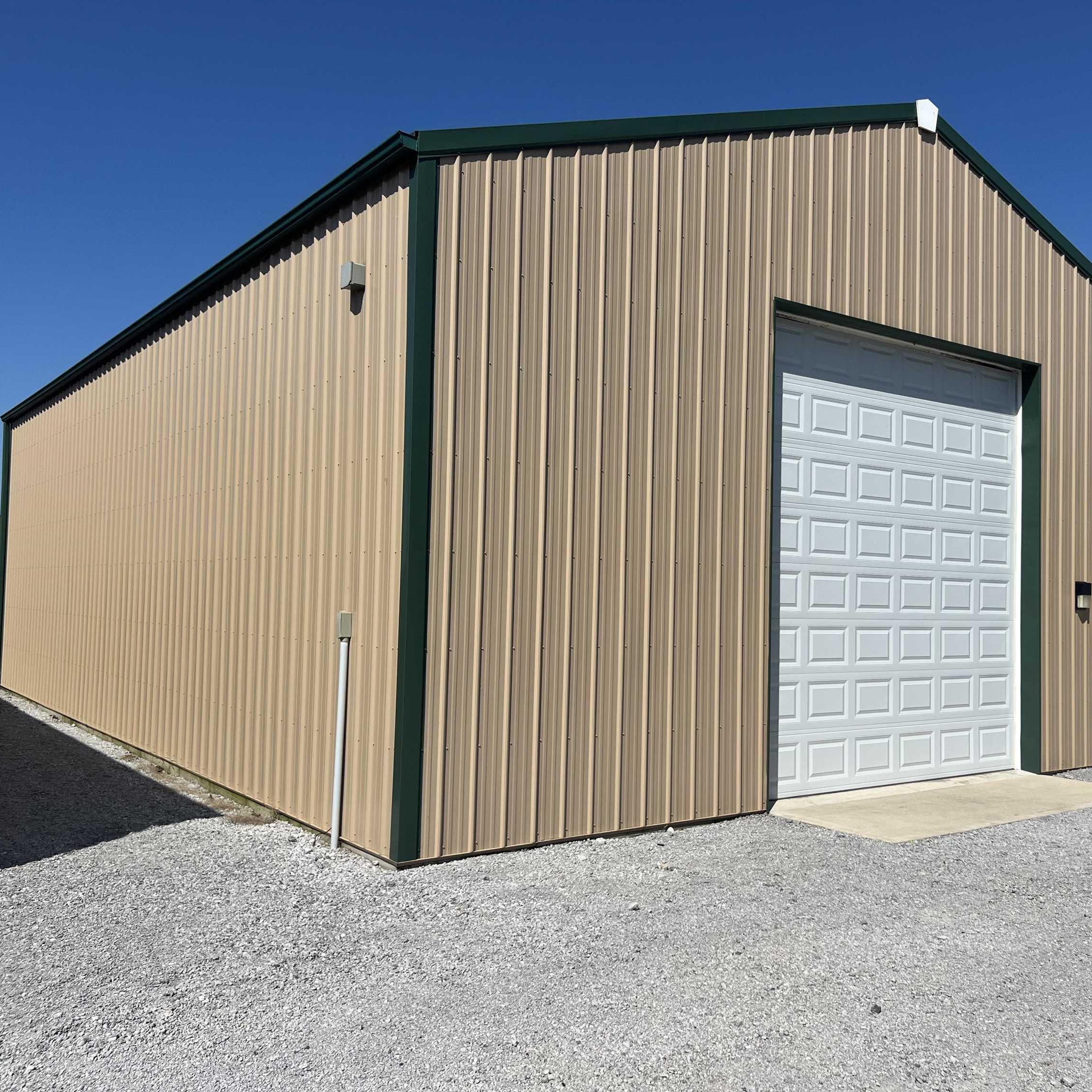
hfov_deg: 52.3
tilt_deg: +1.4
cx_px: 640
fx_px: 1106
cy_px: 540
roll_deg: -1.5
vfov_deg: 52.5
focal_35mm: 31
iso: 50
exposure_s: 1/9434
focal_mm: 5.7
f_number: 1.5
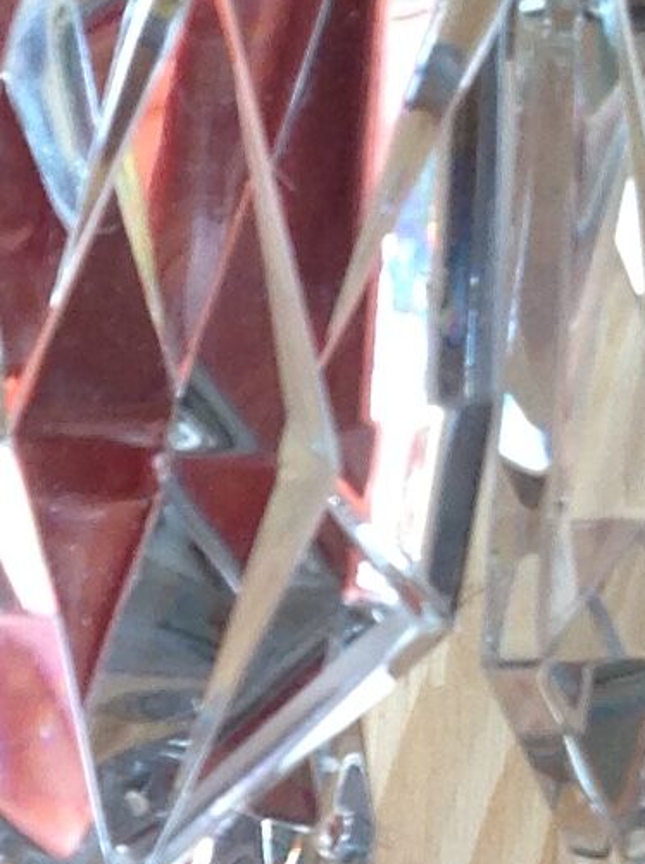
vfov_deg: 10.5
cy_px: 1359
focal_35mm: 181
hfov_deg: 7.8
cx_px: -731
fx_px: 4510
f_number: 2.4
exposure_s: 1/40
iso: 64
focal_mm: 4.28
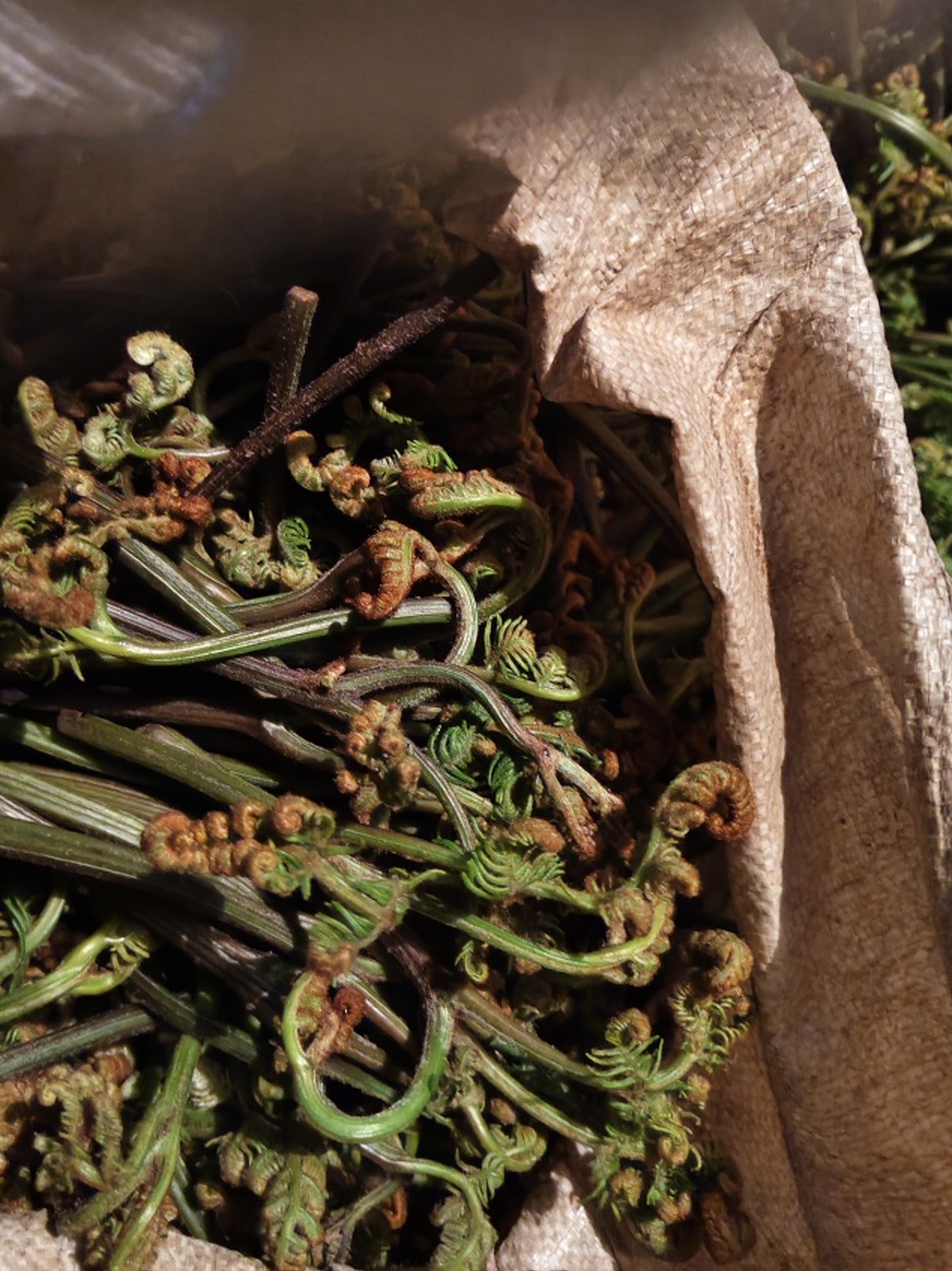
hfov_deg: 48.1
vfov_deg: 61.6
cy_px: 578
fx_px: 1064
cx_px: 426
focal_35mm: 29
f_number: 1.88
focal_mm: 5.56
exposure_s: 1/14.3
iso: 8661
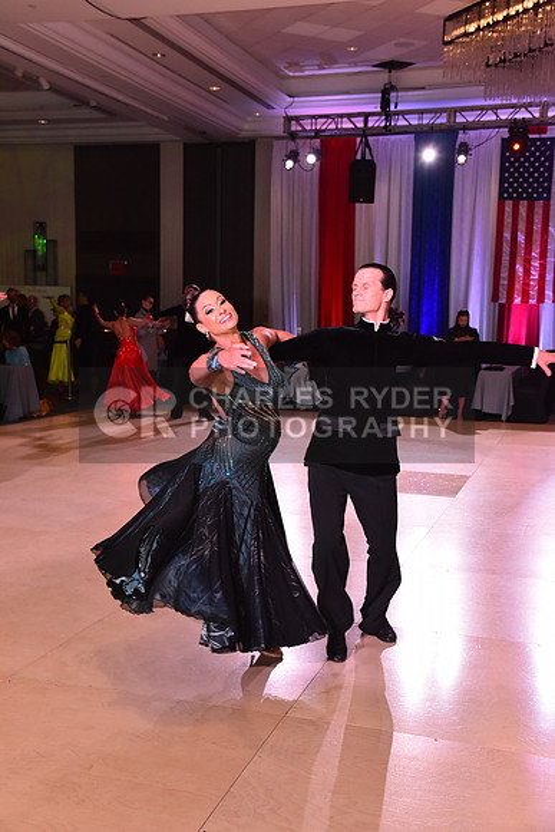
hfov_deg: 29.3
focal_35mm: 46
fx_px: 1063
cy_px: 416
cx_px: 278
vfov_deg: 42.7
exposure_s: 1/320
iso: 2500
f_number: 6.3
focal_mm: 46
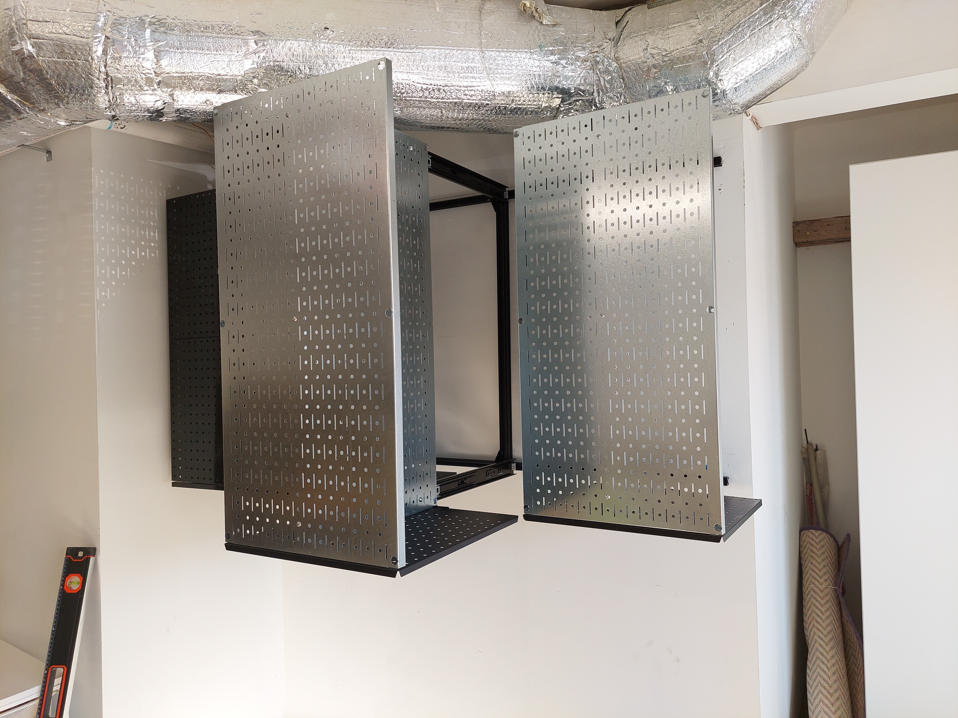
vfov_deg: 56.8
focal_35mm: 24
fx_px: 664
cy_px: 359
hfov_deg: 71.6
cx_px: 479
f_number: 1.8
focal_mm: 5.23
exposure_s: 1/120
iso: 50
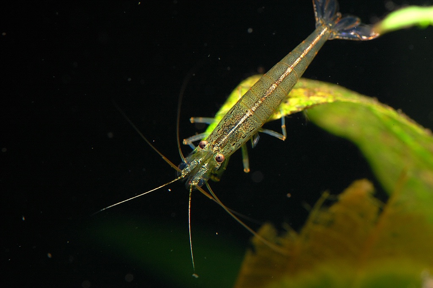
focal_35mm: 158
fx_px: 1893
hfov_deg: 13.1
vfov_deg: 8.7
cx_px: 216
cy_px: 144
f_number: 9
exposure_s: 1/60
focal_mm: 105
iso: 200
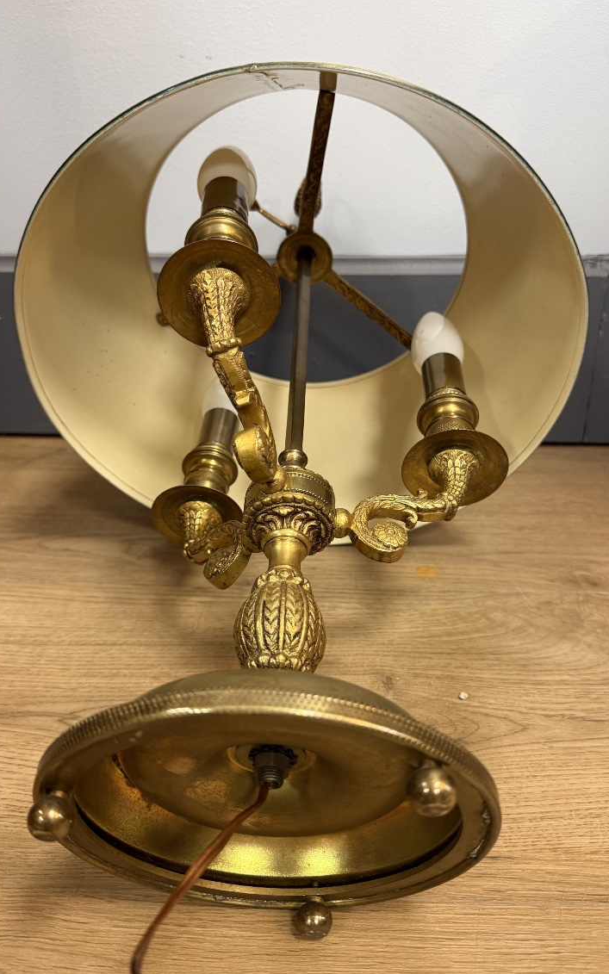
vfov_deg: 68.4
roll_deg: -0.5
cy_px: 481
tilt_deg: -26.0
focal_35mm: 27
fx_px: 717
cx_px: 309
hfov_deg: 46.0
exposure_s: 1/50
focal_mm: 6.76
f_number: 1.78
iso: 250
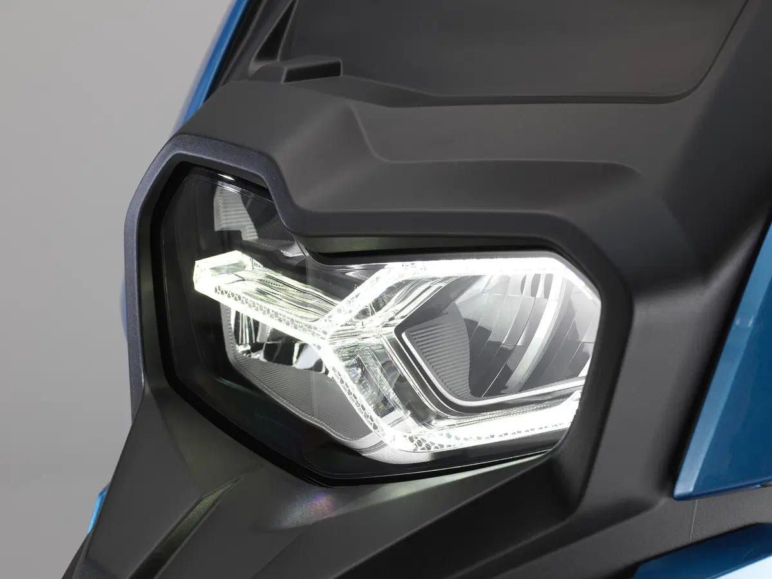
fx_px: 1739
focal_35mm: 78
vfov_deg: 18.9
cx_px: 386
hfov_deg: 25.0
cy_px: 290
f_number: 13
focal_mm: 100
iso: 100
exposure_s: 1/2
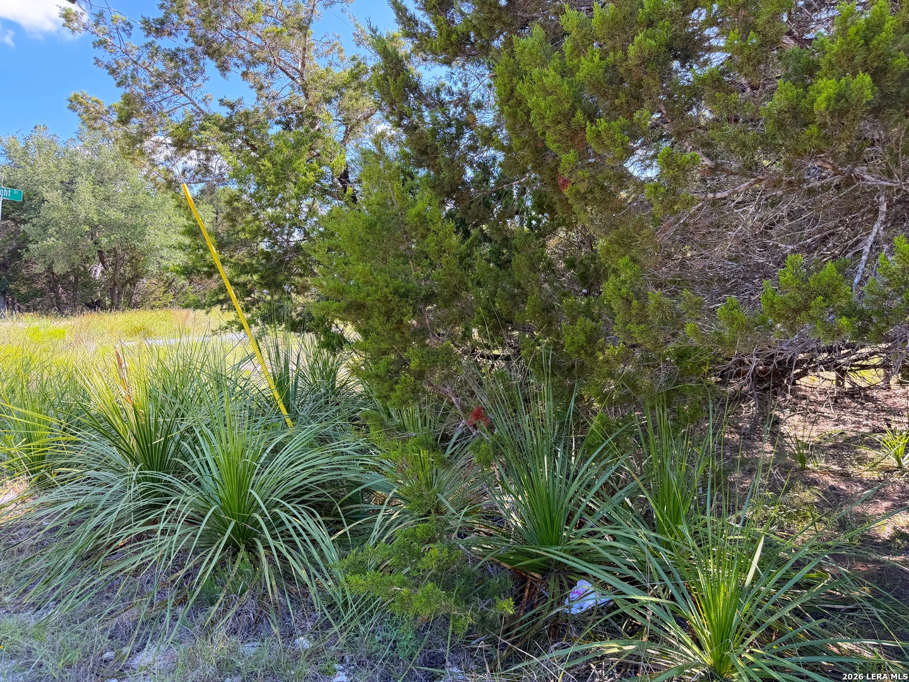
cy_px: 341
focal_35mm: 24
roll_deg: +1.6
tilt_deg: -4.7
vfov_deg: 56.8
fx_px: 630
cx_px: 454
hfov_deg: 71.6
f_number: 1.78
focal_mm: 6.76
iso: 80
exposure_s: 1/303
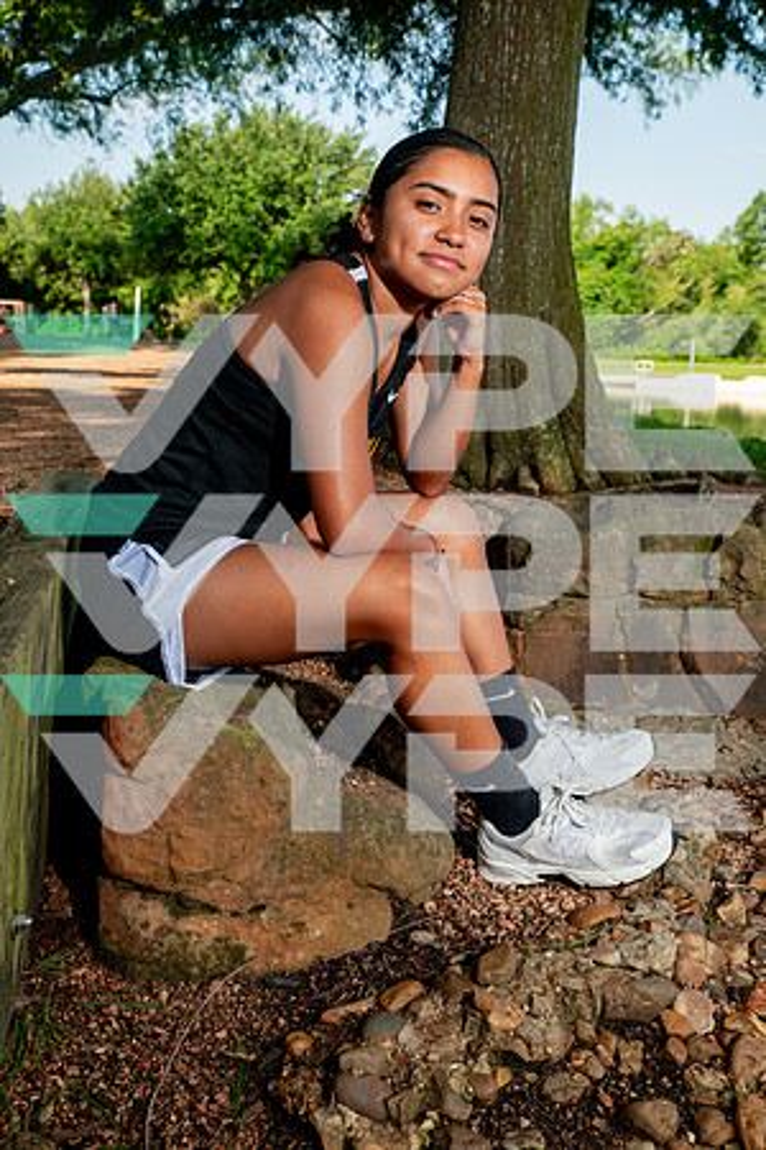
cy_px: 575
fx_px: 1340
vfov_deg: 46.4
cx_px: 383
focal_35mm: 42
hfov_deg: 31.9
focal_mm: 42
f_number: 7.1
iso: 200
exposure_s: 1/200
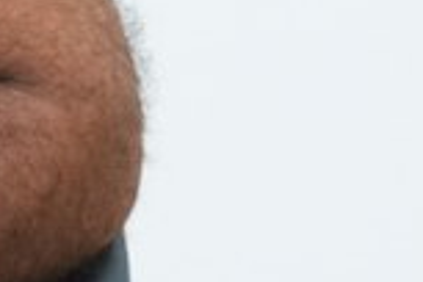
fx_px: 8248
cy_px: -397
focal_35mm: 702
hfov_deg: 2.9
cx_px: -694
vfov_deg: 2.0
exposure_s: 1/200
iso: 2000
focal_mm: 70
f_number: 4
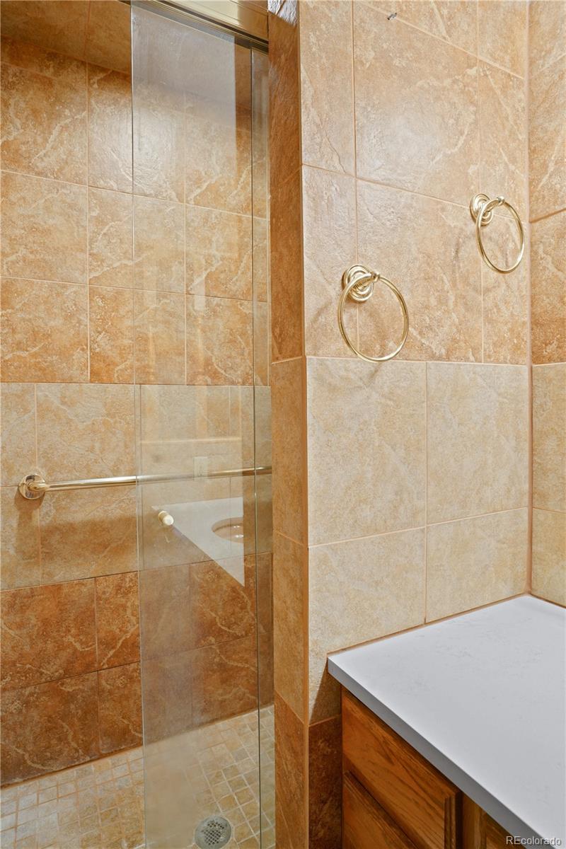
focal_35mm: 19
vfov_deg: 86.9
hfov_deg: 64.6
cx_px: 283
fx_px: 448
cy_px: 424
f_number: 8
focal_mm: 19
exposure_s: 2
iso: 400
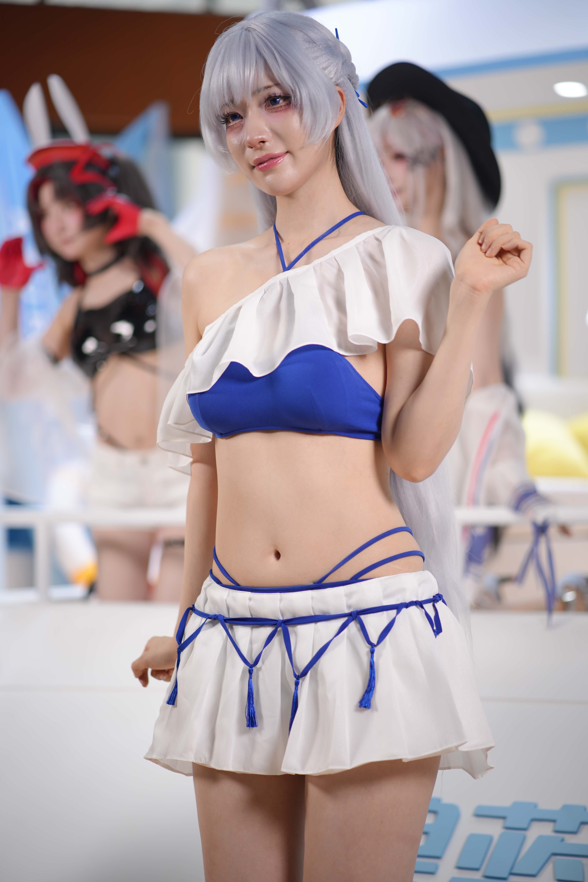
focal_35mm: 85
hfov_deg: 16.1
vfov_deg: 23.9
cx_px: 294
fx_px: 2082
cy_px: 441
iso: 100
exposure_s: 1/250
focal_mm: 85
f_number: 2
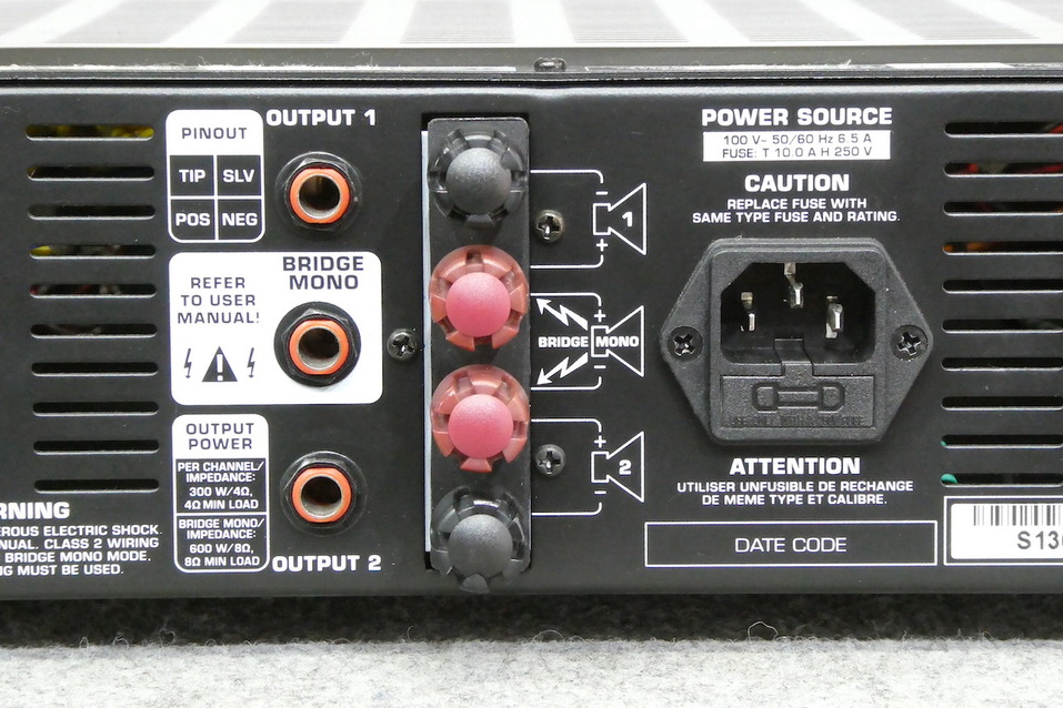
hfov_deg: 17.1
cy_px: 362
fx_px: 3543
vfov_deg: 11.4
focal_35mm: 120
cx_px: 531
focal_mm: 20.6
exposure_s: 1/15
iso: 1600
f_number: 5.1
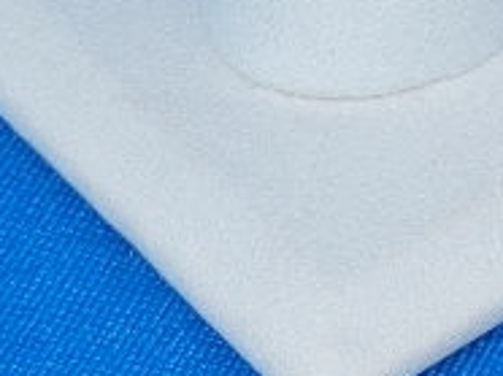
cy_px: -192
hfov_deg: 7.4
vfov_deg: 5.5
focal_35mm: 265
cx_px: 554
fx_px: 3846
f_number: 4.3
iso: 200
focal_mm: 13.9
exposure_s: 1/30
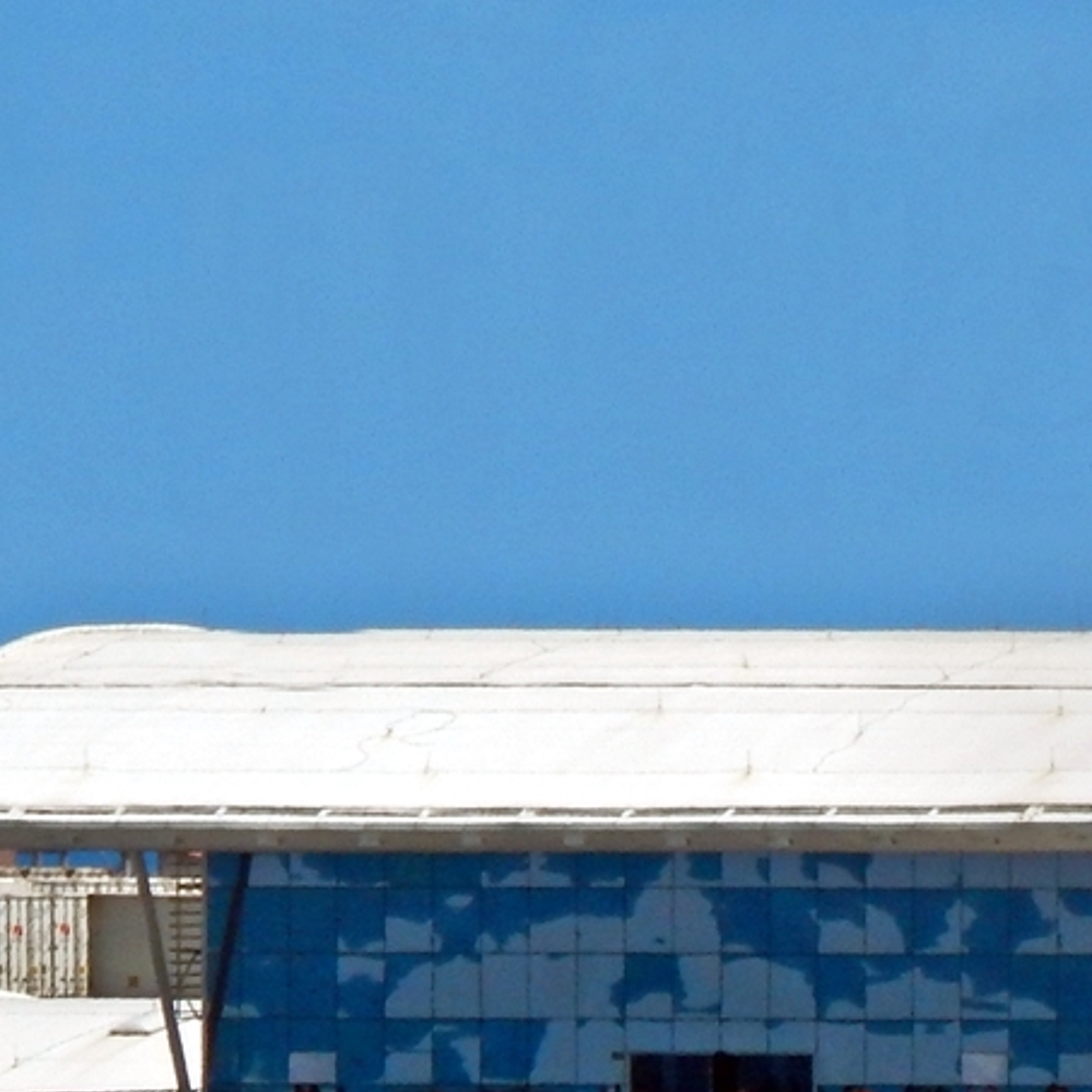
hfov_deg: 1.0
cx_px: 976
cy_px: 535
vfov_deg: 1.0
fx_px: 60103
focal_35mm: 1684
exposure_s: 1/1000
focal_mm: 120
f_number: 5.8
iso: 125
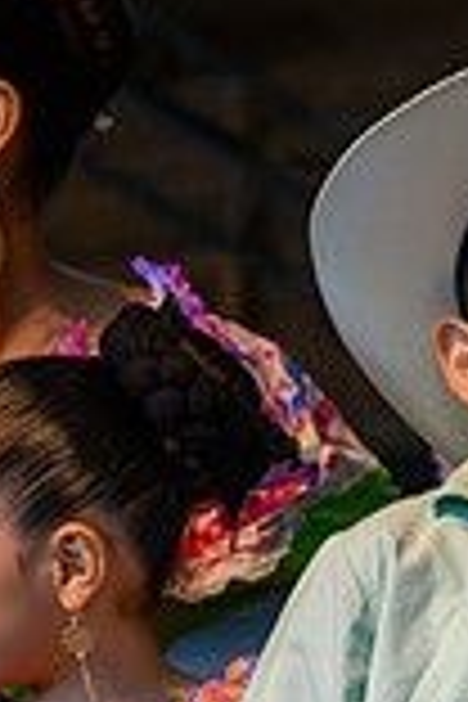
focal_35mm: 260
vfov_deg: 7.9
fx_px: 5070
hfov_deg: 5.1
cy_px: 835
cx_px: 1102
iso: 6400
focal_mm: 70
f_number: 3.5
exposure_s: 1/1600
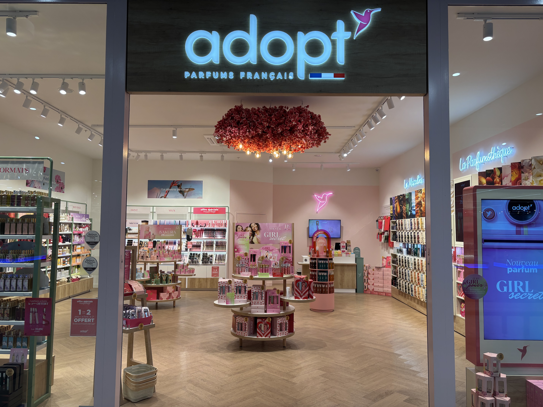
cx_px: 272
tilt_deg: +3.5
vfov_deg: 53.1
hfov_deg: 67.3
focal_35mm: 26
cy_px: 204
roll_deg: -0.2
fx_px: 408
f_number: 1.6
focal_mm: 5.96
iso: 32
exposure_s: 1/111
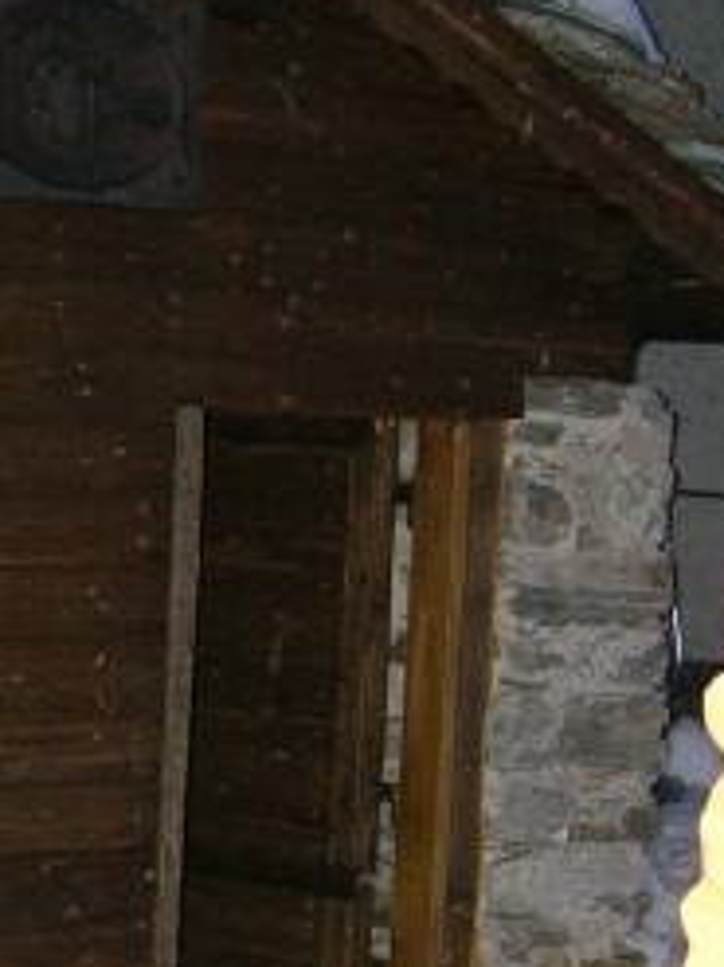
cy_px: 834
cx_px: -125
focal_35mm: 109
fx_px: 3042
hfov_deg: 13.2
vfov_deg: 17.8
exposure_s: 1/60.1
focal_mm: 8.9
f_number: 2.8
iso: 200
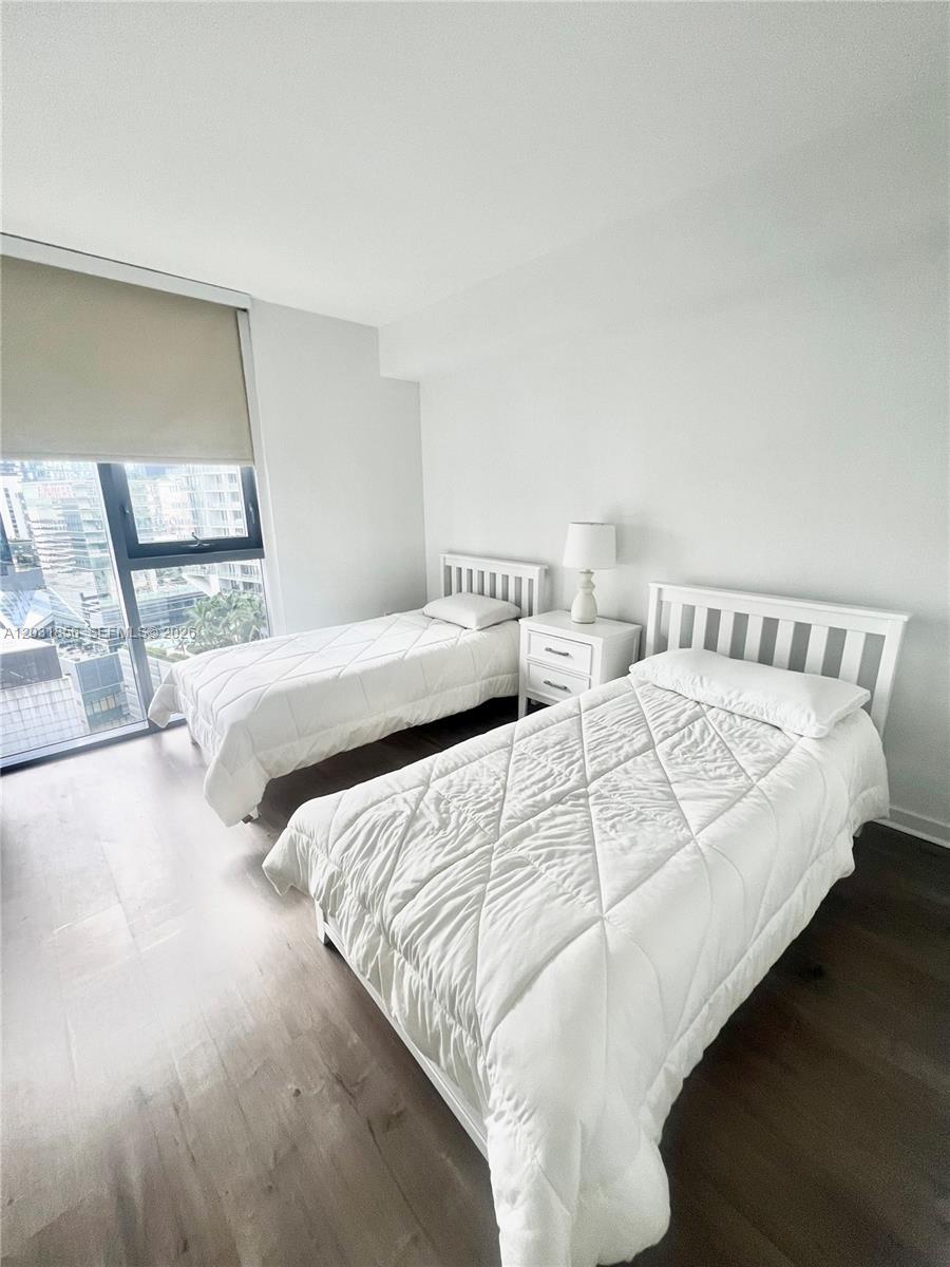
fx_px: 476
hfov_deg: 89.9
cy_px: 634
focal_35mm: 13
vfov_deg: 106.2
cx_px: 475
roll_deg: +1.8
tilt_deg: -15.1
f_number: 1.8
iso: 100
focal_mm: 1.57
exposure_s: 1/120
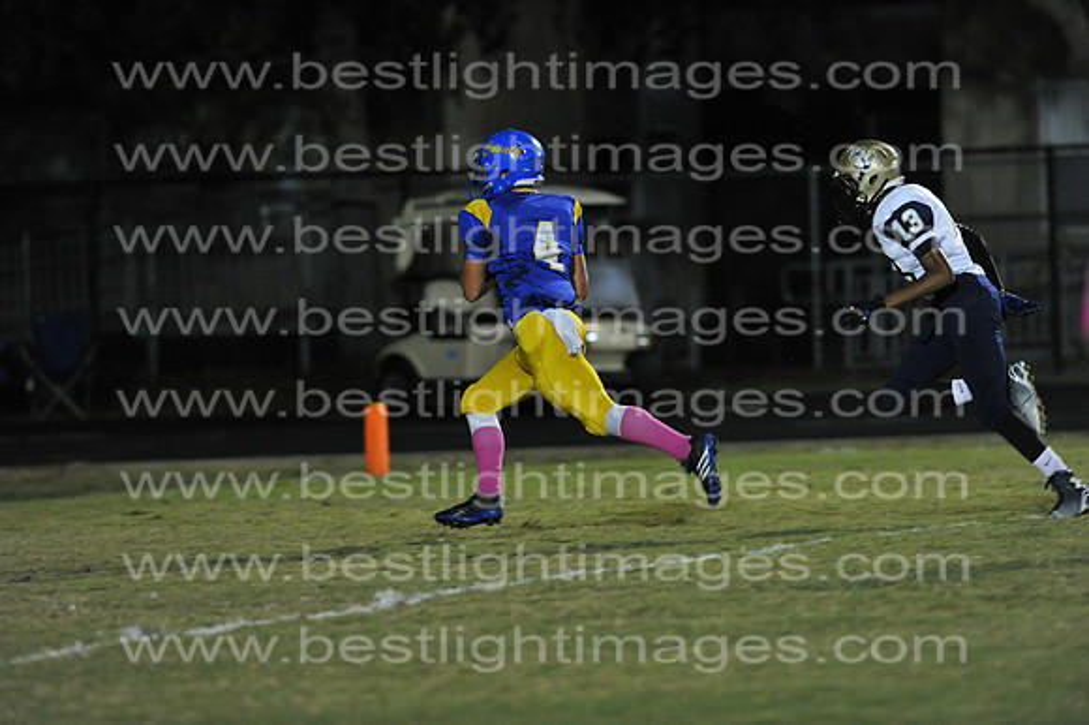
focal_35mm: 300
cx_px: 544
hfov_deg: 6.9
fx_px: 9069
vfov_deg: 4.6
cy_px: 362
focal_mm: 300
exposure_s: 1/500
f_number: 4
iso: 5000
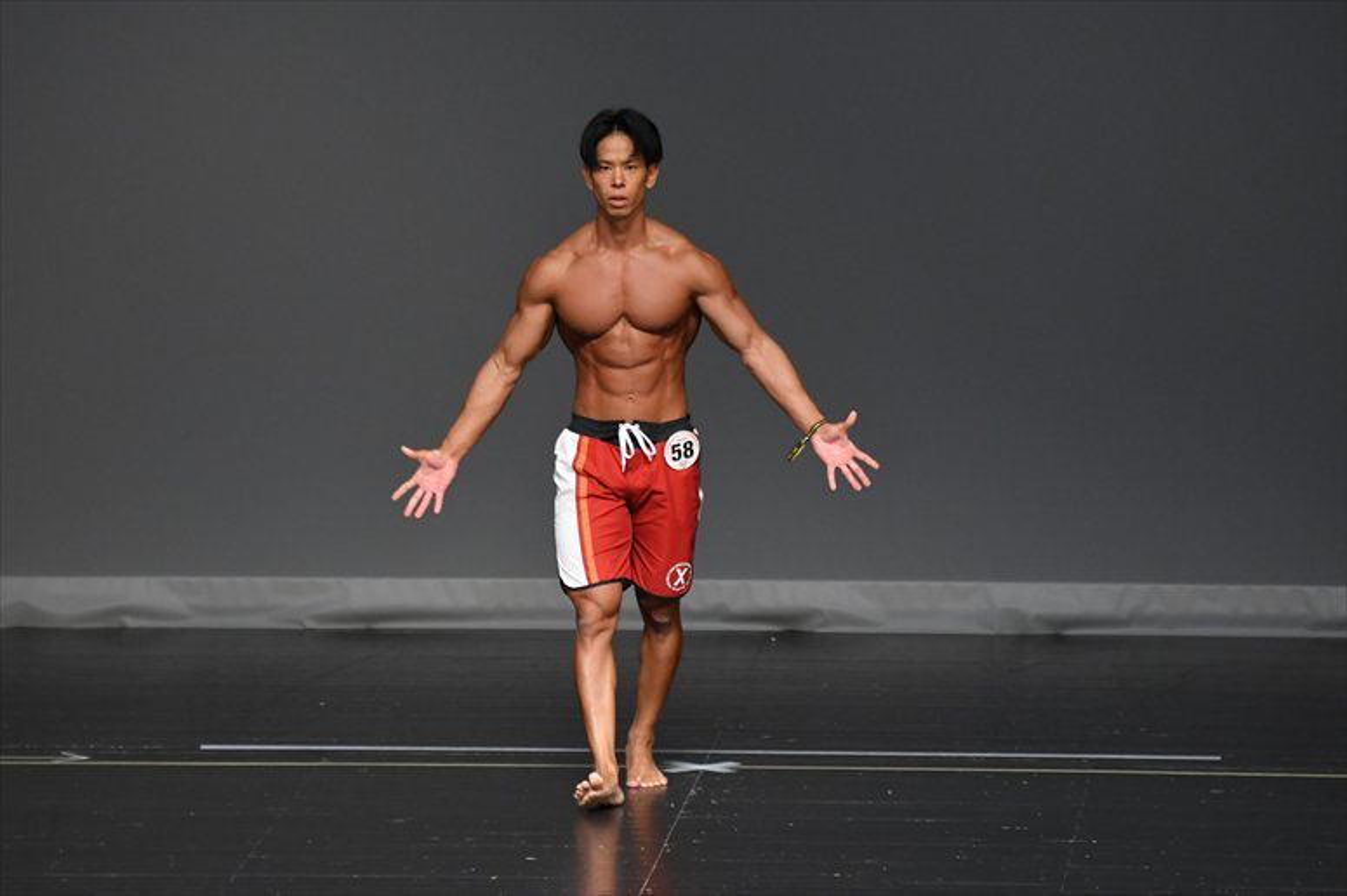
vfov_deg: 4.4
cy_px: 448
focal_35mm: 315
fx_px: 11781
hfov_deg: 6.5
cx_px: 674
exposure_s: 1/400
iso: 2500
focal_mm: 210
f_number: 5.6
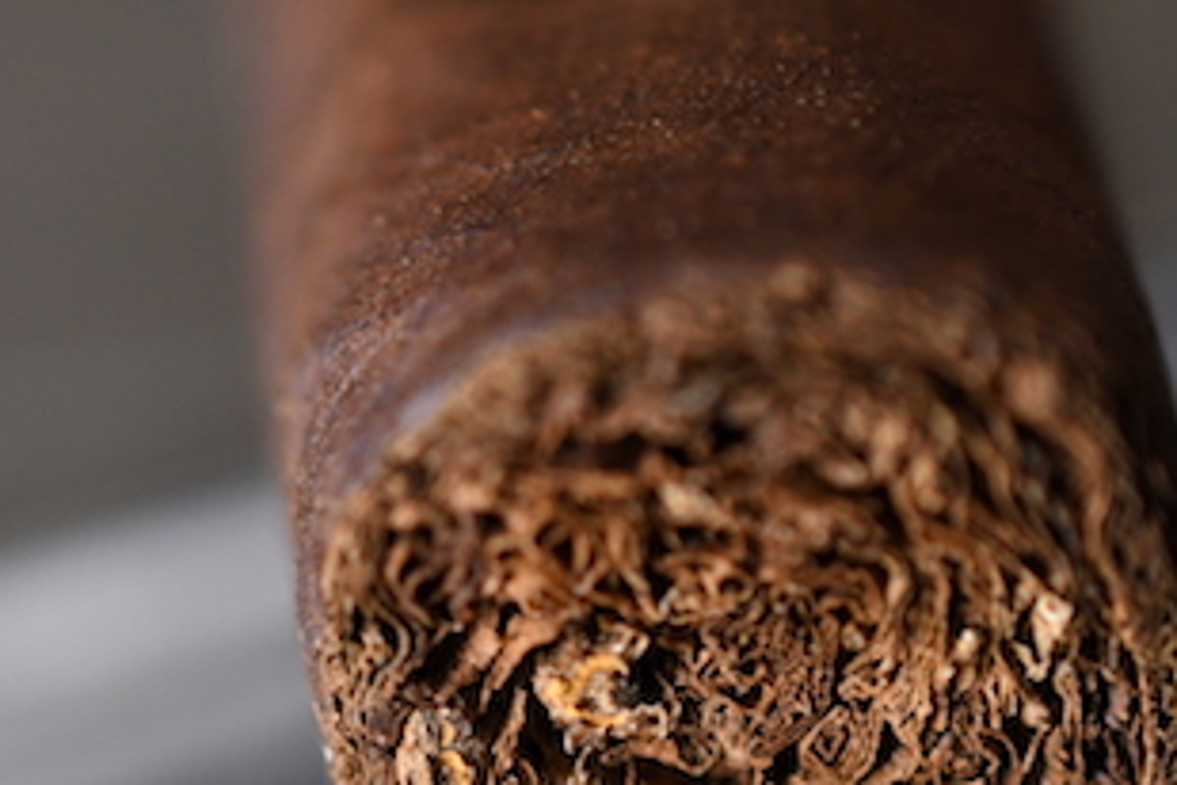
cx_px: 305
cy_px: 526
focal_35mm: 128
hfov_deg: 15.9
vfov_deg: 10.7
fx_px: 4185
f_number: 4
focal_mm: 40
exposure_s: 1/30
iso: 1000
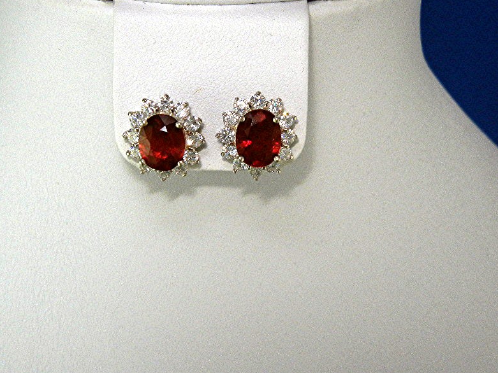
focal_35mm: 59
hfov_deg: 32.7
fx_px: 849
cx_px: 220
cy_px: 138
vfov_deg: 24.7
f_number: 7.6
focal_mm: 8.1
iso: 230
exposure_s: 1/62.8
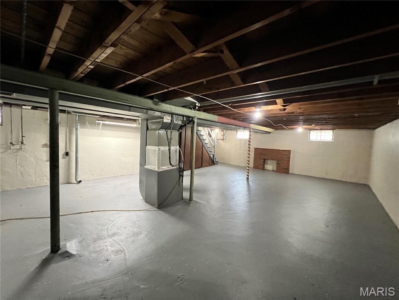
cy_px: 150
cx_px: 200
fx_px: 150
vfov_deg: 89.9
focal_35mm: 13
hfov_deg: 106.2
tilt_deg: -2.1
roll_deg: -2.6
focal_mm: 1.57
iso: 640
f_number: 1.8
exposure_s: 1/60
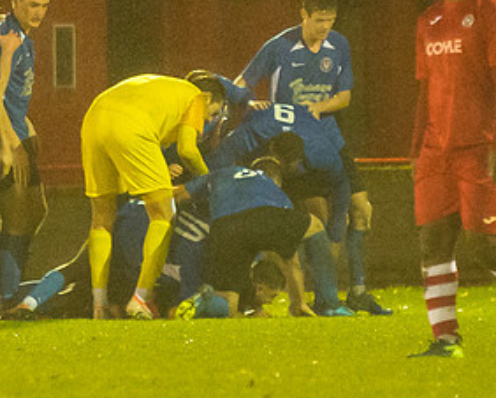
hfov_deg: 1.7
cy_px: -44
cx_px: 30
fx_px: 17099
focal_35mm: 1164
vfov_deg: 1.3
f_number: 2.8
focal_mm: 200
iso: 5000
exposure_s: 1/800
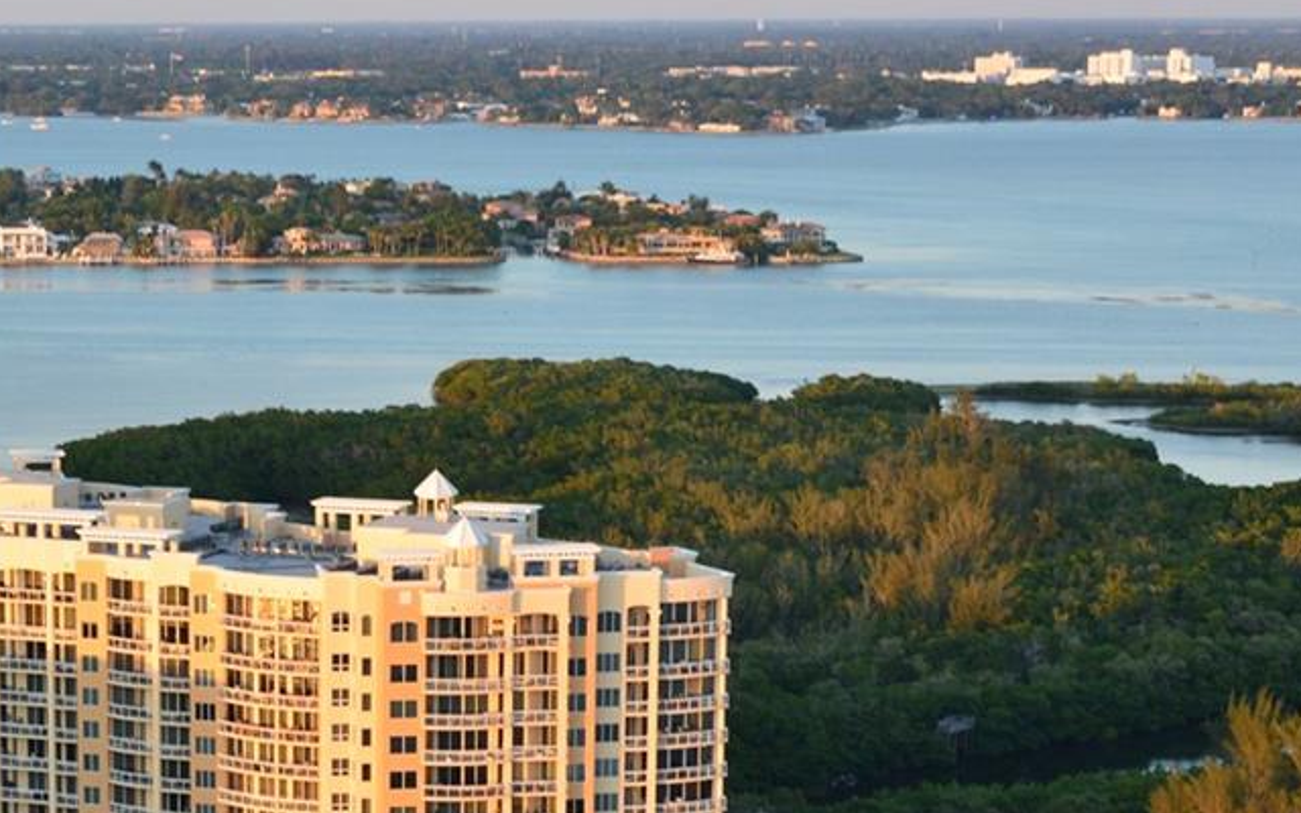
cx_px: 207
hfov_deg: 18.4
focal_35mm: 112
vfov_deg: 11.5
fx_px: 3971
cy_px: 955
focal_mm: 44
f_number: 7.1
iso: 800
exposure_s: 1/200
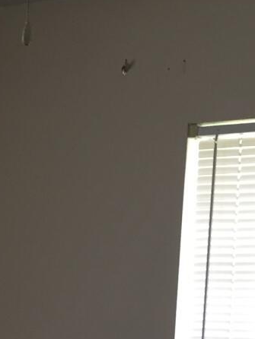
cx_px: 101
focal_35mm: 130
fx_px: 1276
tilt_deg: -10.6
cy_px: 594
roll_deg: -3.4
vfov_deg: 13.7
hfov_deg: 11.4
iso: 64
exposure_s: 1/30
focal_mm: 4.15
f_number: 2.2
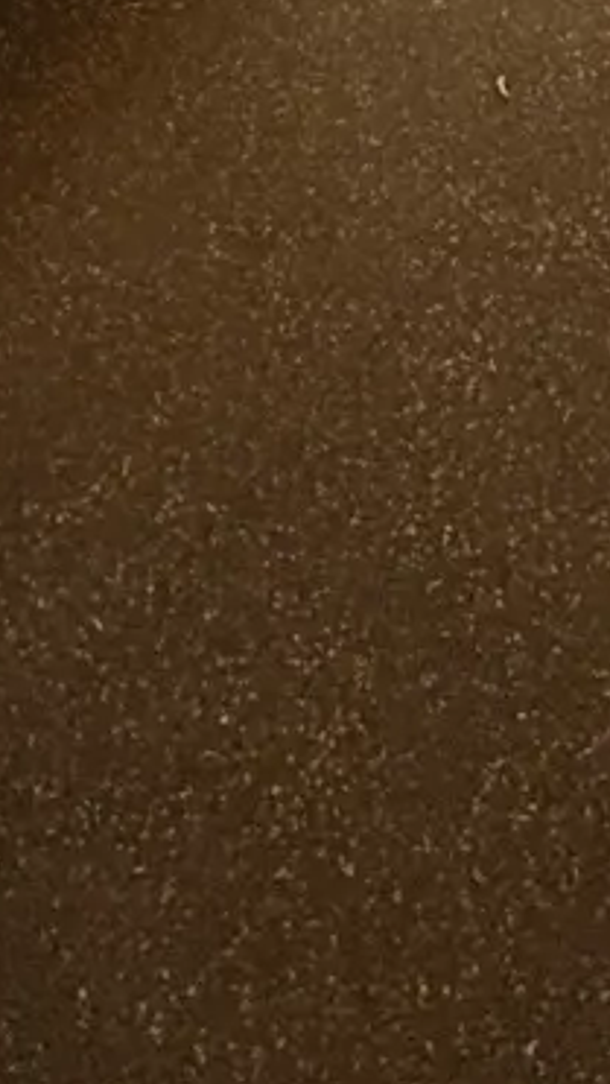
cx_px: 505
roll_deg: -0.5
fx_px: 2269
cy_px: -958
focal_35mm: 79
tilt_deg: -31.6
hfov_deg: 15.2
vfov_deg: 19.1
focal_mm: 2.22
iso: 125
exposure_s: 1/99
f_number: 2.2
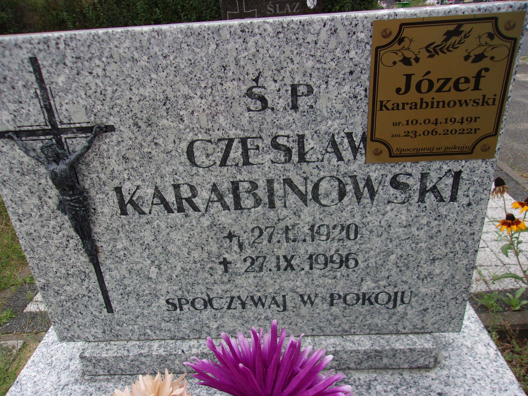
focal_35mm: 27
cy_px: 198
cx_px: 264
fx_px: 412
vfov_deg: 51.4
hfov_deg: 65.3
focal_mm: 4.9
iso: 80
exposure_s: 1/340
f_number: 3
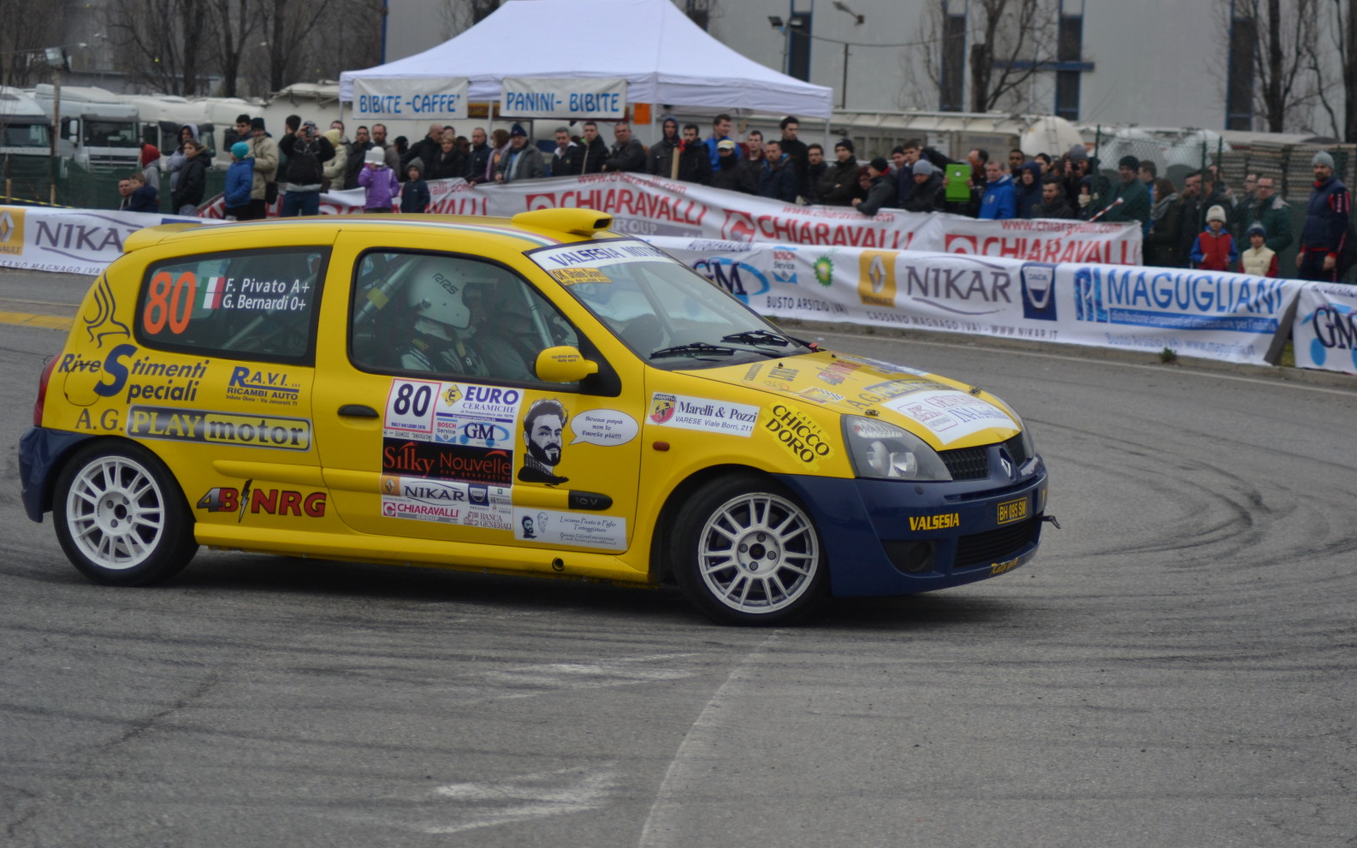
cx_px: 674
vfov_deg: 12.1
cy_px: 432
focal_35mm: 108
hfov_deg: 19.3
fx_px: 3994
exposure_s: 1/1000
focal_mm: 70
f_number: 4
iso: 400
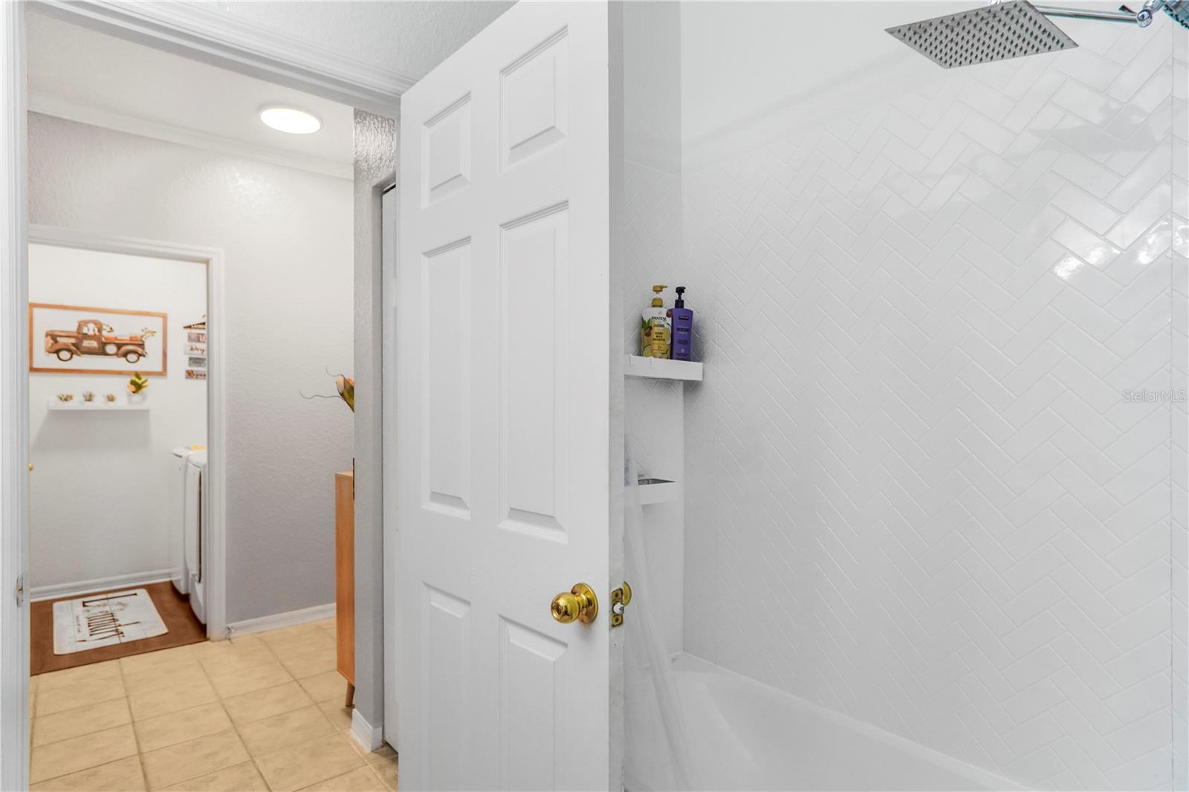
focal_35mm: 18
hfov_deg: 90.0
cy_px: 396
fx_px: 594
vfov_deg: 67.4
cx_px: 594
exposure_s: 1/60
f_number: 2.8
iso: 320
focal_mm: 12
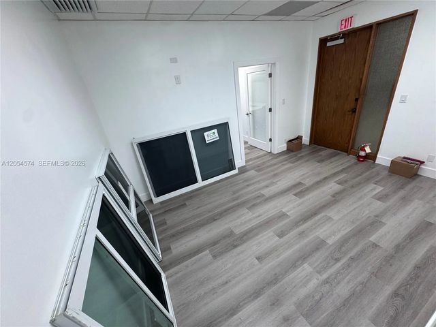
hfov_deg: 102.1
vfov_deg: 85.7
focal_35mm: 14
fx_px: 176
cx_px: 218
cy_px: 164
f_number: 2.2
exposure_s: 1/118
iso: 100
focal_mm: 2.22
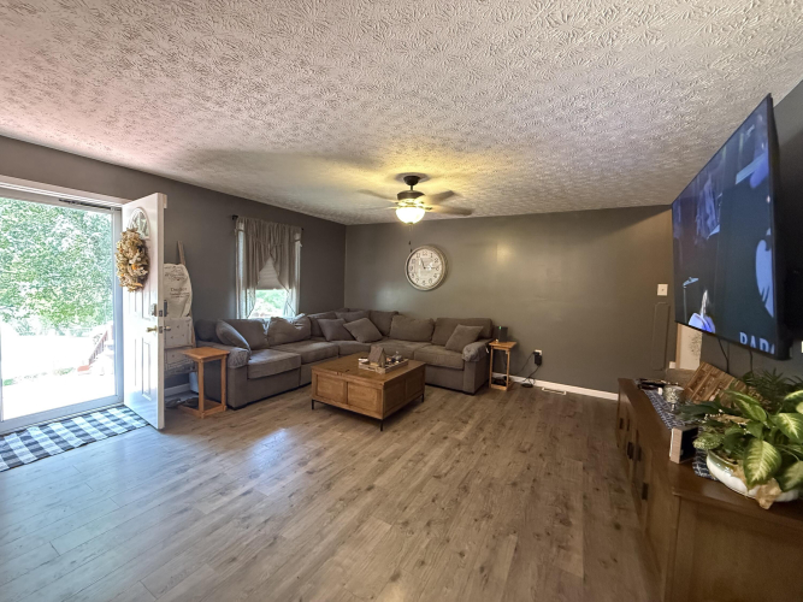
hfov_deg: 102.1
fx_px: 325
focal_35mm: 14
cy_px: 301
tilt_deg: -2.7
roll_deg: -1.3
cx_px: 402
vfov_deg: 85.7
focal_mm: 2.22
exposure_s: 1/60
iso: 800
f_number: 2.2
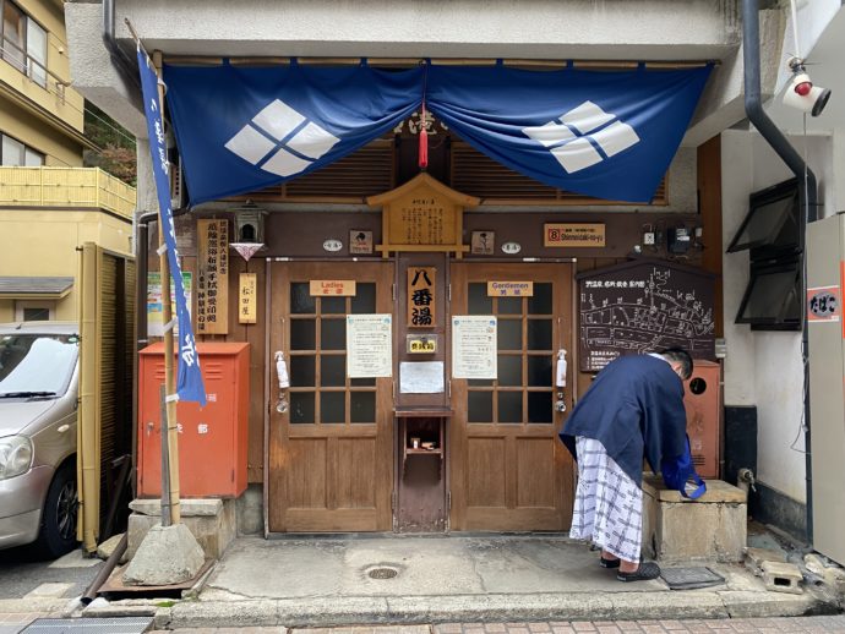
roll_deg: +0.0
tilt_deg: +1.3
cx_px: 422
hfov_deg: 67.3
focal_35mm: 26
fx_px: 635
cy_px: 317
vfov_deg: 53.1
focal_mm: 4.25
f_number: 1.8
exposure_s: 1/62
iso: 125
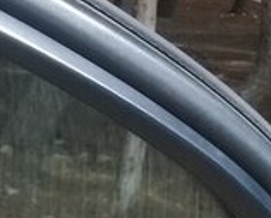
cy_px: 332
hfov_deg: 13.3
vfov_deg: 11.7
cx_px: -257
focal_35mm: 126
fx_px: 1012
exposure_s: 1/228
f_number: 2.2
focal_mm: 3.3
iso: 50
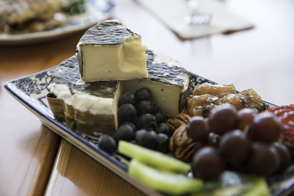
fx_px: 433
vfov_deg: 25.5
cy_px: 98
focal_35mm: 53
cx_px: 147
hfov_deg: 37.5
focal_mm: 53
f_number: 3.5
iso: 800
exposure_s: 1/200
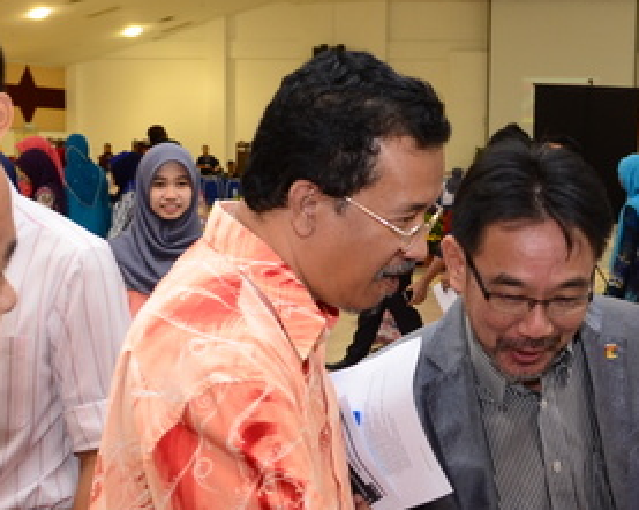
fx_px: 1474
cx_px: 438
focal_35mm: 78
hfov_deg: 24.3
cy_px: 367
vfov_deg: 19.5
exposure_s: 1/60
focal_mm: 24
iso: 500
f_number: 4.5
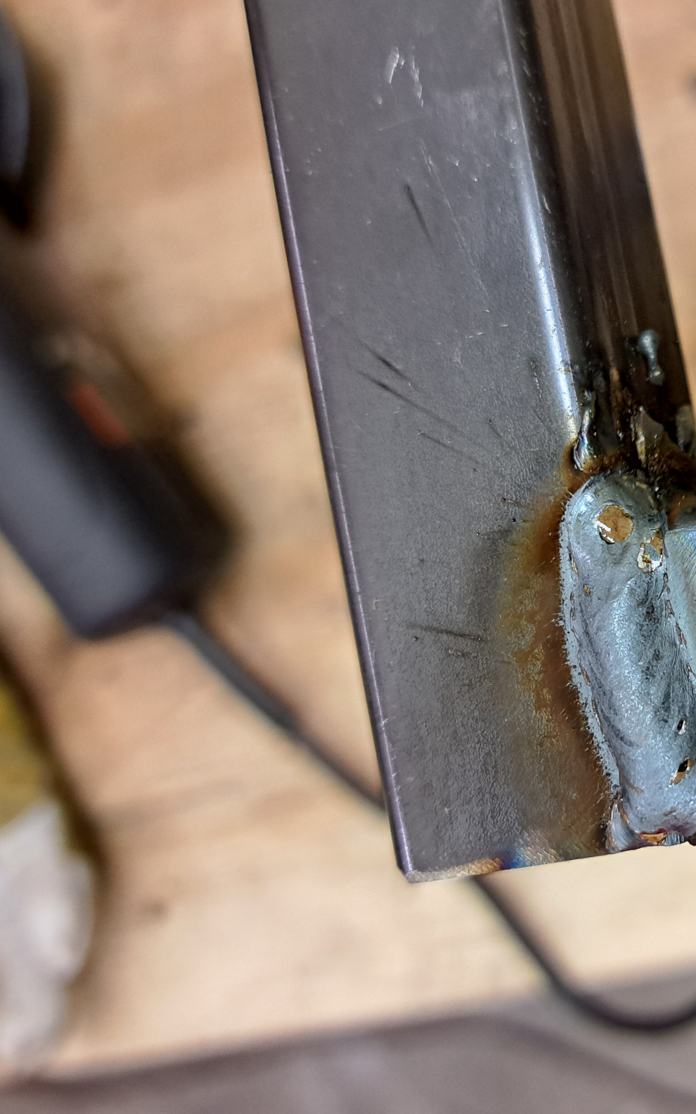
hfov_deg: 30.7
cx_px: 725
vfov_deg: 51.5
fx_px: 1153
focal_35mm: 38
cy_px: 552
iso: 250
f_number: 1.8
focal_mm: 5.23
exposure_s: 1/60
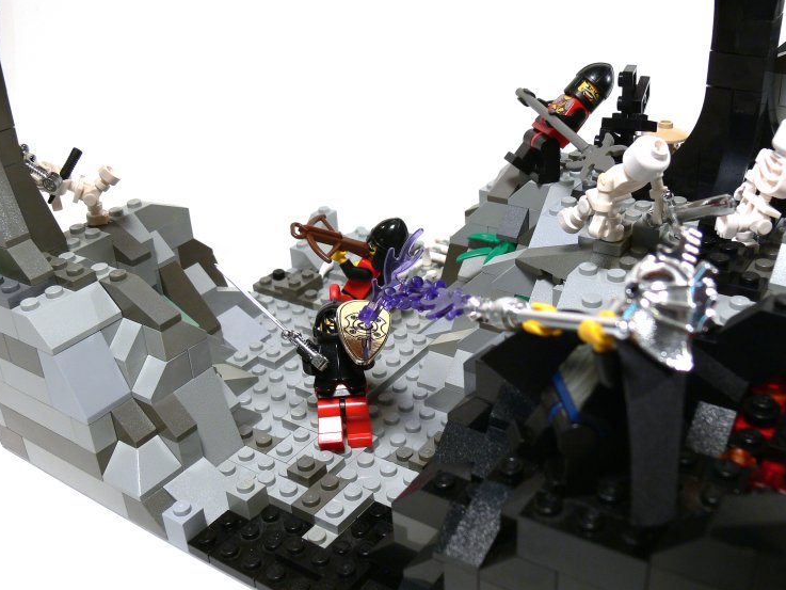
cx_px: 412
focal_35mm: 38
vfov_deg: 37.7
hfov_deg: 49.0
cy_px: 297
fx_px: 863
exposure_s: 1/20
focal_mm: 7.4
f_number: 3.6
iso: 80
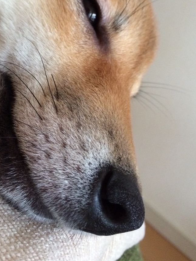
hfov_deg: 34.1
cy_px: 88
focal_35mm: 42
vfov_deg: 44.2
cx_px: 68
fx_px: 317
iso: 320
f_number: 2.2
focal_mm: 4.12
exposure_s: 1/20
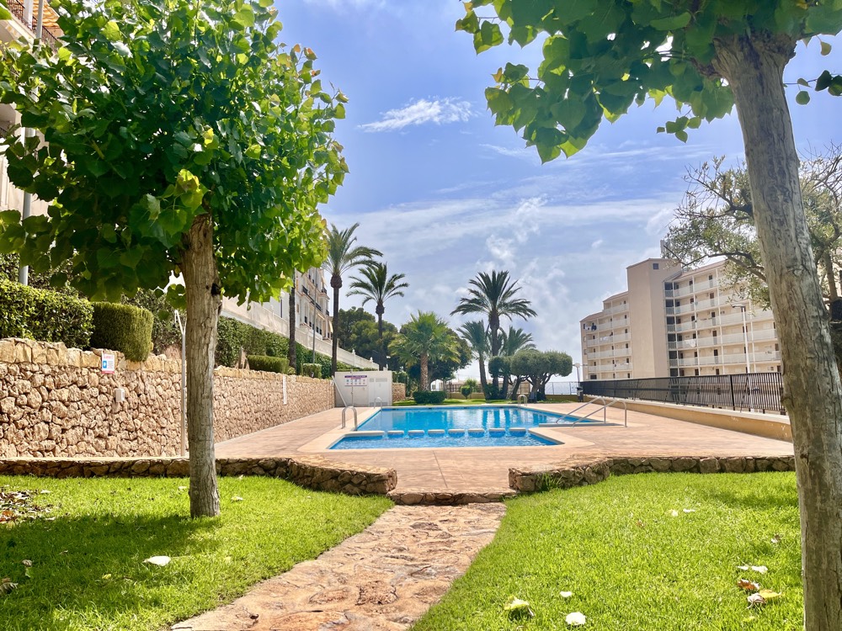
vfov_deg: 53.1
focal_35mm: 26
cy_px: 316
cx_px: 421
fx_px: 632
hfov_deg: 67.3
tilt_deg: +5.9
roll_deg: +0.8
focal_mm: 5.1
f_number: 1.6
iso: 50
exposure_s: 1/7353
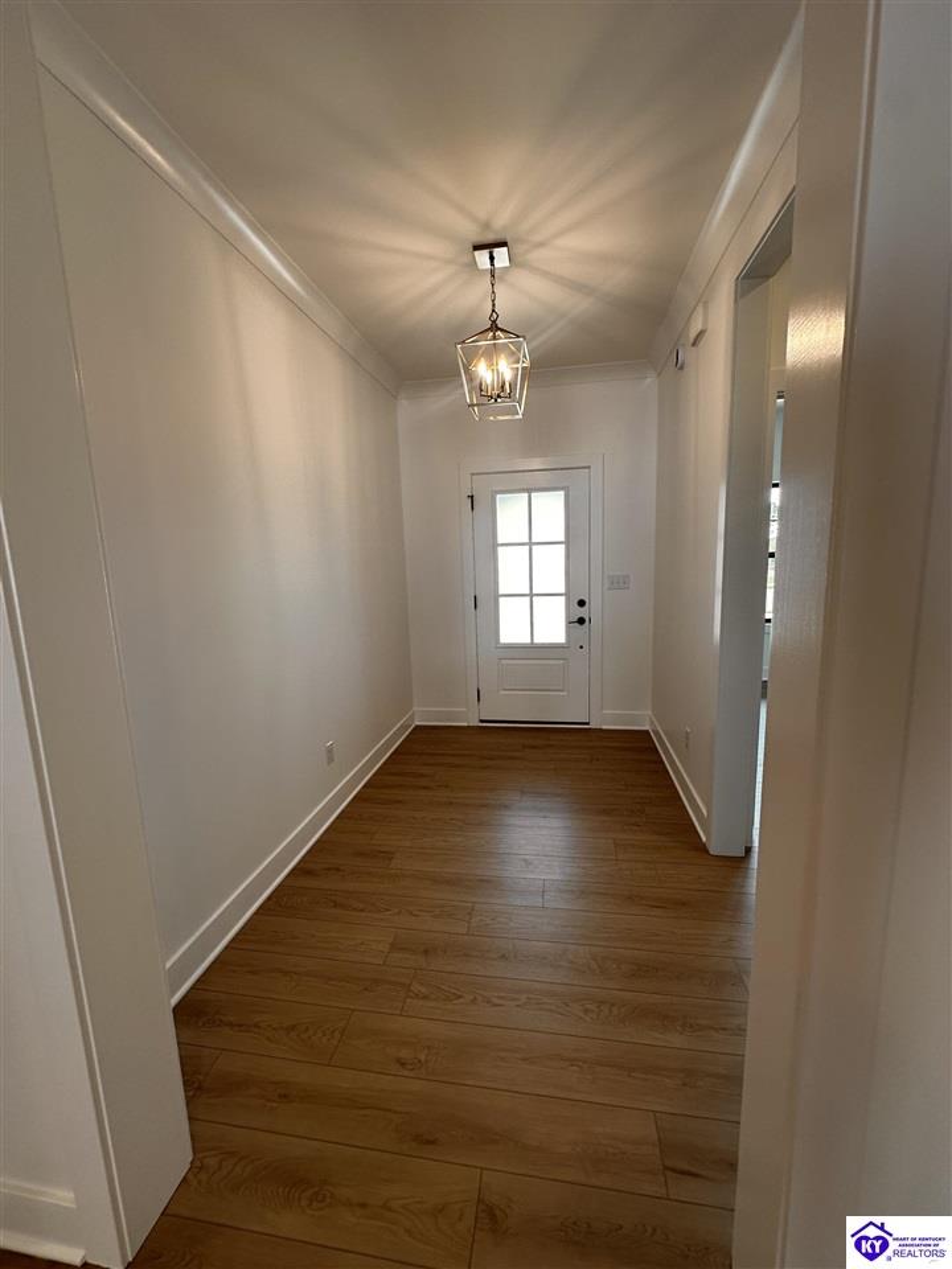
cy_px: 634
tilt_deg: -7.2
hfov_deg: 85.7
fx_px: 513
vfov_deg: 102.1
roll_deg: +0.2
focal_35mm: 14
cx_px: 476
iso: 80
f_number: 2.2
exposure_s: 1/120
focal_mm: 2.22
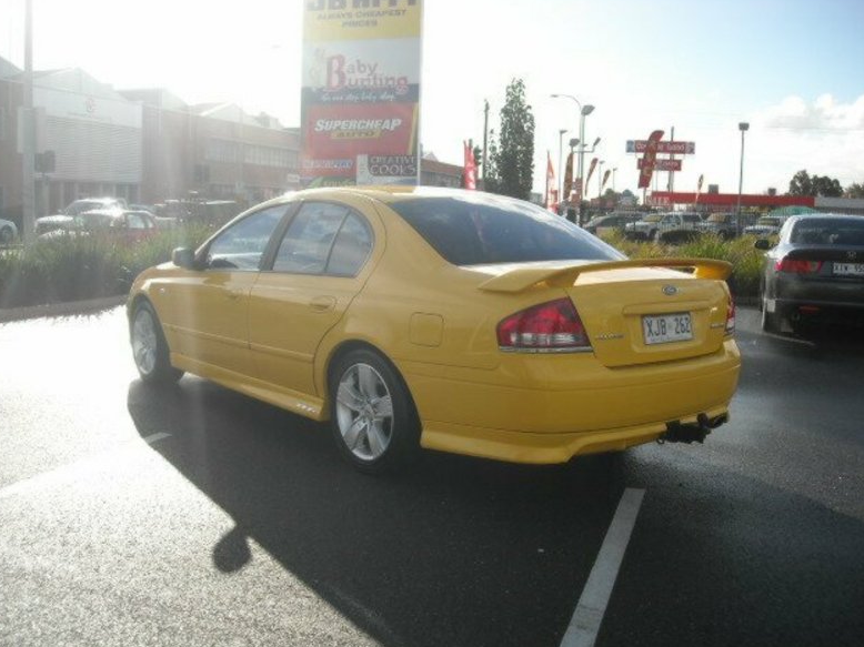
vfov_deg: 39.6
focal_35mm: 36
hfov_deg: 51.4
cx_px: 430
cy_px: 327
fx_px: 898
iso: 64
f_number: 5.6
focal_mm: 5.7
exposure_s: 1/201
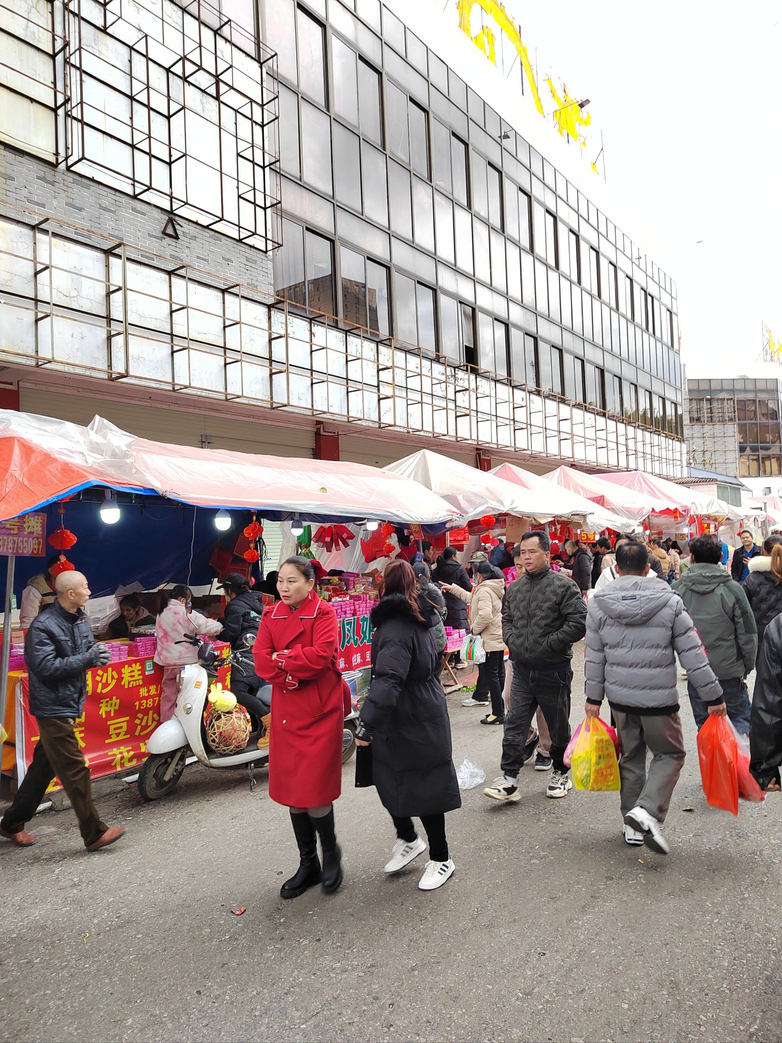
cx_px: 391
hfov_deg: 58.9
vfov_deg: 73.9
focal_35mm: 23
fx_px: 693
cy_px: 522
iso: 100
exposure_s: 1/120
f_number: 1.9
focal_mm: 5.52
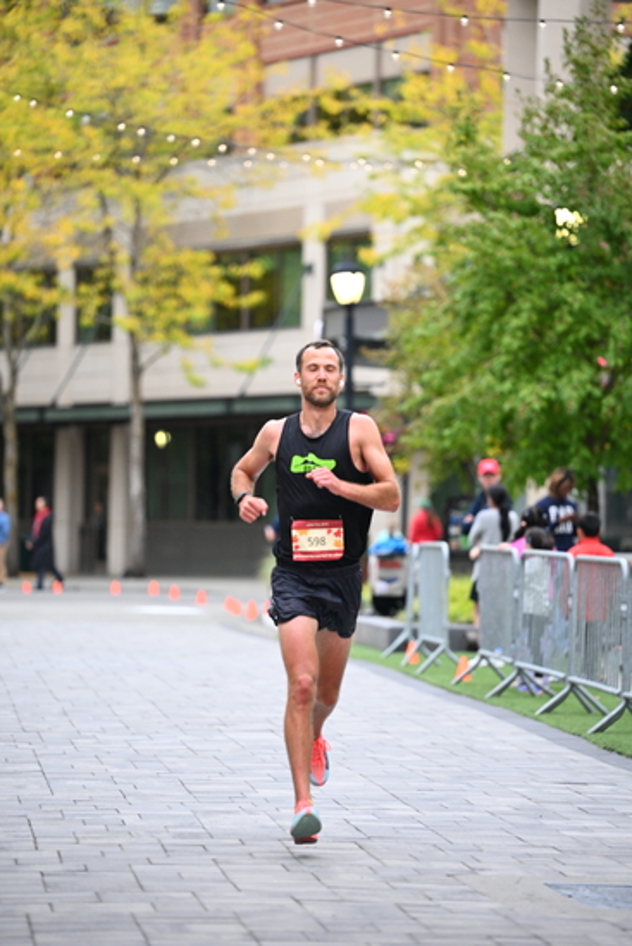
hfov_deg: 8.3
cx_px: 316
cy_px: 473
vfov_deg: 12.4
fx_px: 4342
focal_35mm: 165
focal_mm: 165
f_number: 2.8
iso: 1600
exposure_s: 1/800
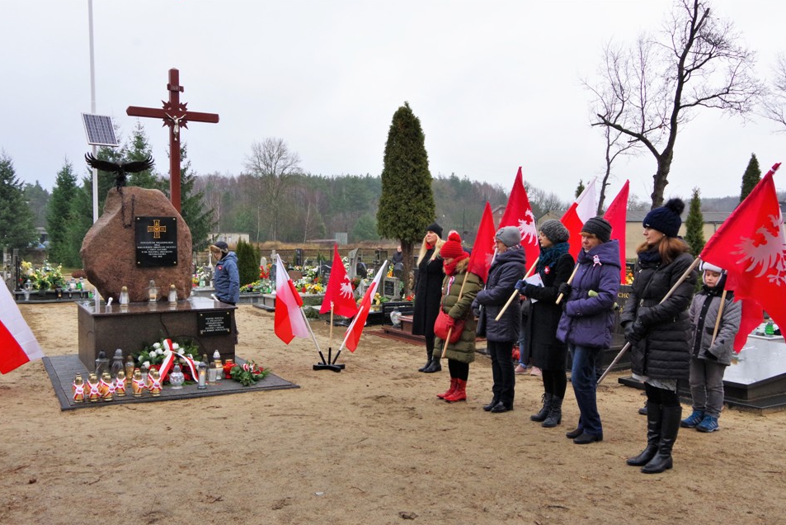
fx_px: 633
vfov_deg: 45.0
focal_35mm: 29
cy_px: 279
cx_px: 372
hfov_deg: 63.6
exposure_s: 1/125
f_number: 10
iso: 1600
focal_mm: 18
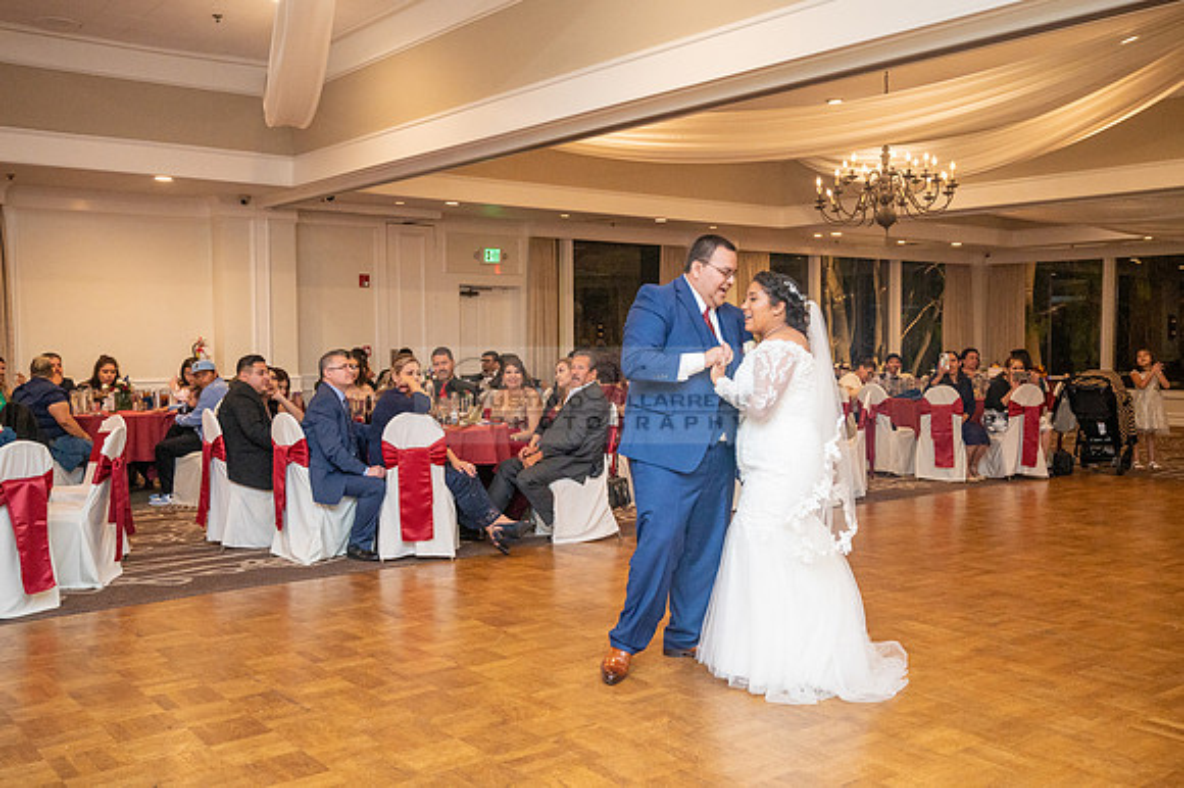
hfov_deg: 55.1
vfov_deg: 38.3
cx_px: 592
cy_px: 394
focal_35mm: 34
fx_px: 1134
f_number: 4
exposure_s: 1/200
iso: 2500
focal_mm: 34.5
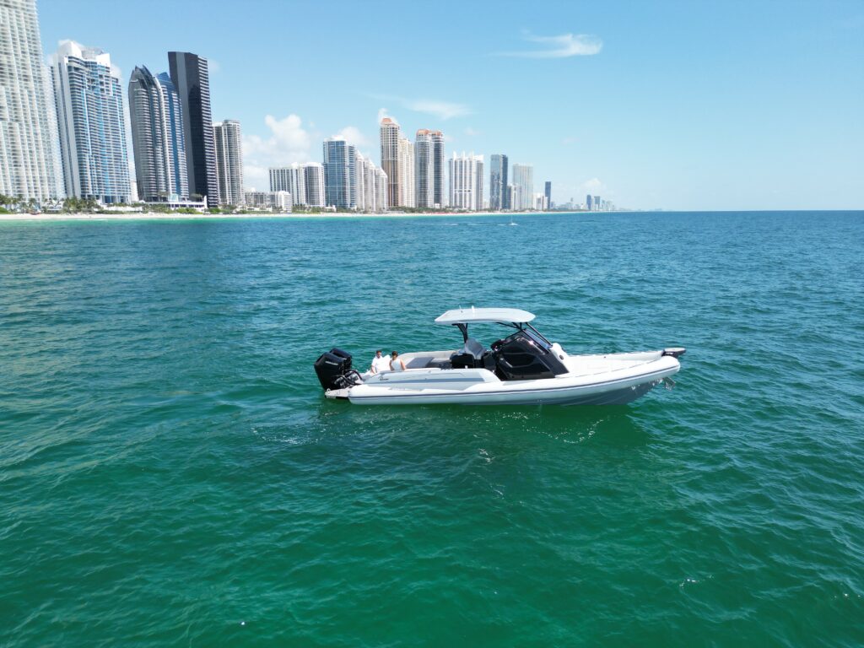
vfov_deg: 56.8
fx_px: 599
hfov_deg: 71.6
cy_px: 324
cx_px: 432
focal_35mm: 24
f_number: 1.7
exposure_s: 1/2500
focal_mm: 6.72
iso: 140
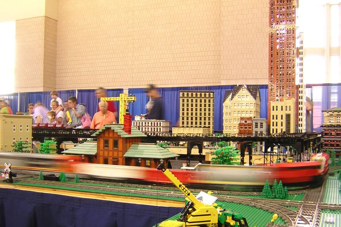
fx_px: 360
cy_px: 123
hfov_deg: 50.7
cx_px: 172
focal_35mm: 38
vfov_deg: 35.1
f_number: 2.6
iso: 100
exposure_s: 1/4.1
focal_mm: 4.7
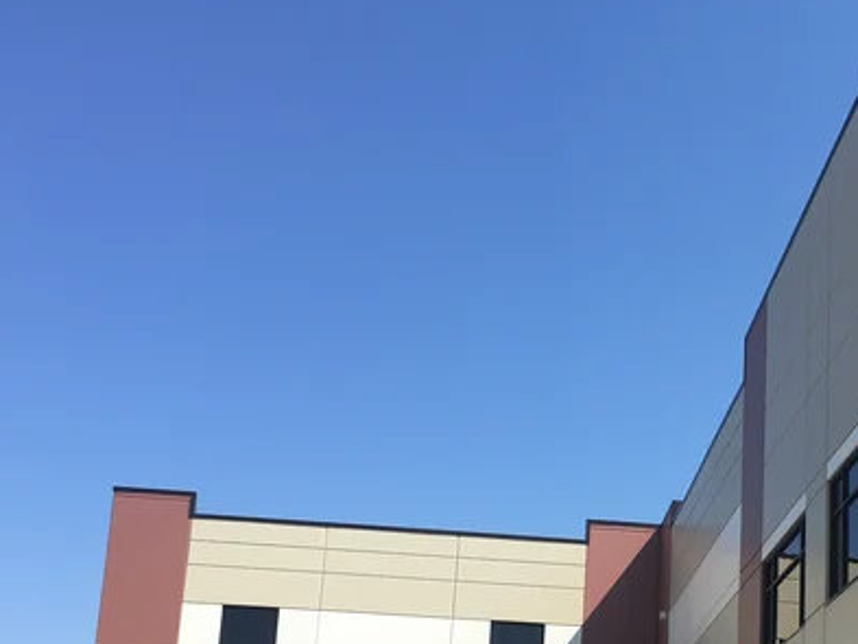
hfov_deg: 32.0
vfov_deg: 24.2
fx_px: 1463
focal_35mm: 59
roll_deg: -1.8
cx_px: 659
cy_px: 576
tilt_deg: +12.2
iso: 25
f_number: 2.2
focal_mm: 4.15
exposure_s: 1/1241
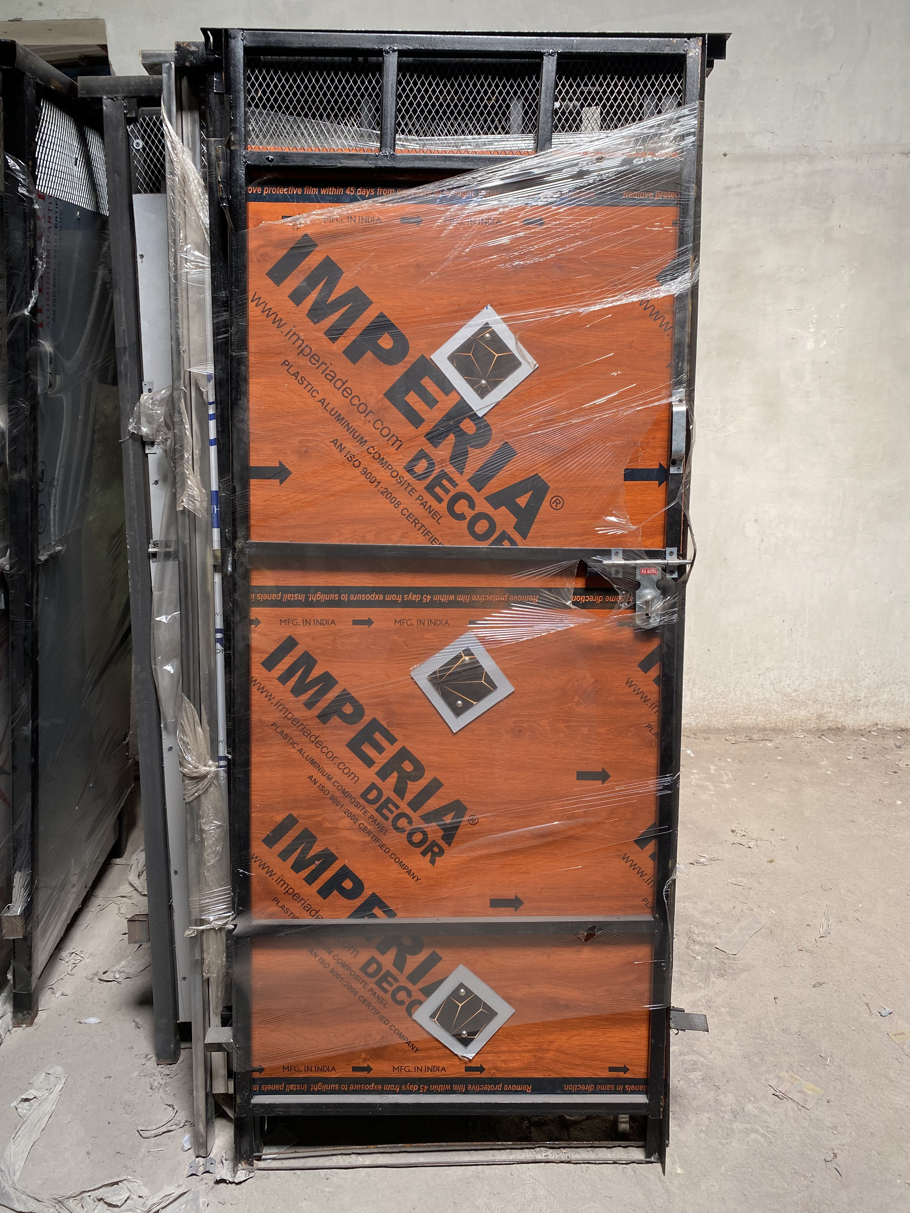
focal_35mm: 26
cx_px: 455
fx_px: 911
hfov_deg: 53.1
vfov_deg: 67.3
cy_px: 606
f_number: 1.8
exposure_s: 1/122
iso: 64
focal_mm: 4.25
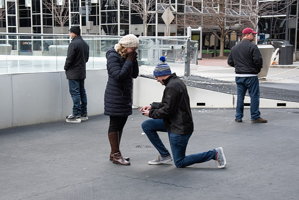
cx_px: 134
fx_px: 560
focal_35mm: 67
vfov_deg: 20.2
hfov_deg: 29.9
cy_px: 105
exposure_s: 1/160
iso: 400
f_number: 6.3
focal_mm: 50
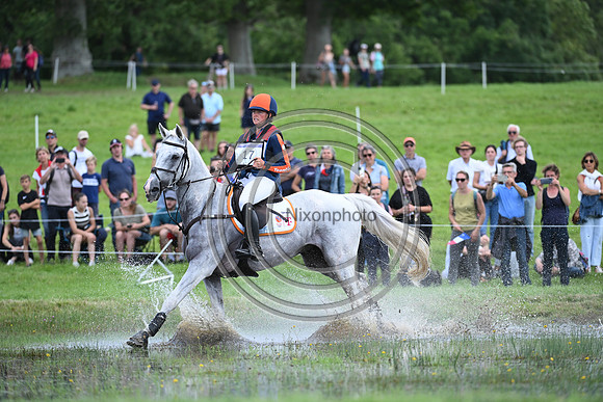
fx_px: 4691
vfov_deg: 4.9
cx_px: 302
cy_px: 201
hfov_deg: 7.4
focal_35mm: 280
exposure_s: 1/1600
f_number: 5
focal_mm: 280
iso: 800
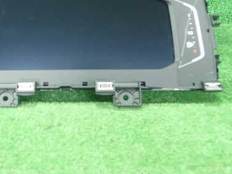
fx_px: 322
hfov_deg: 38.6
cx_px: 56
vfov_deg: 29.9
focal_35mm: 48
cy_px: 49
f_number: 2.3
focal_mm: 5.5
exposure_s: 1/100
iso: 800
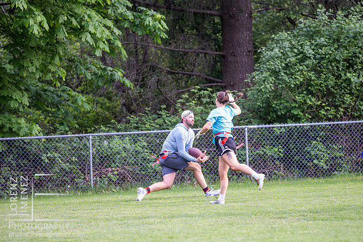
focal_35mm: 312
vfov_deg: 4.4
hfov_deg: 6.6
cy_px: 136
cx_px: 182
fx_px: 3147
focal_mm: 150
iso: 6400
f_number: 2.8
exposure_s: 1/1250
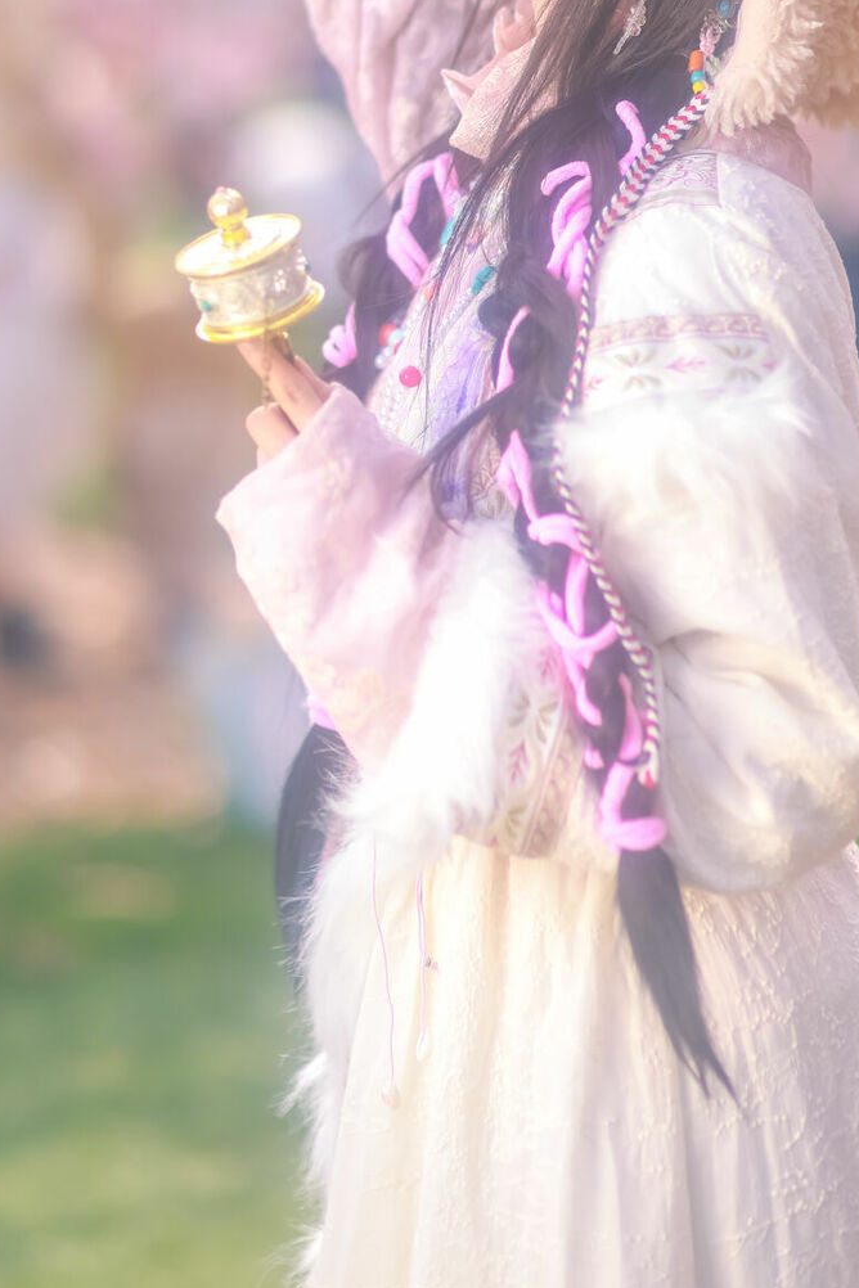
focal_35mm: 132
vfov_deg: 15.4
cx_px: 475
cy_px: 289
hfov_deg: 10.4
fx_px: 4724
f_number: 1.6
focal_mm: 85
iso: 100
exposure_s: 1/2000
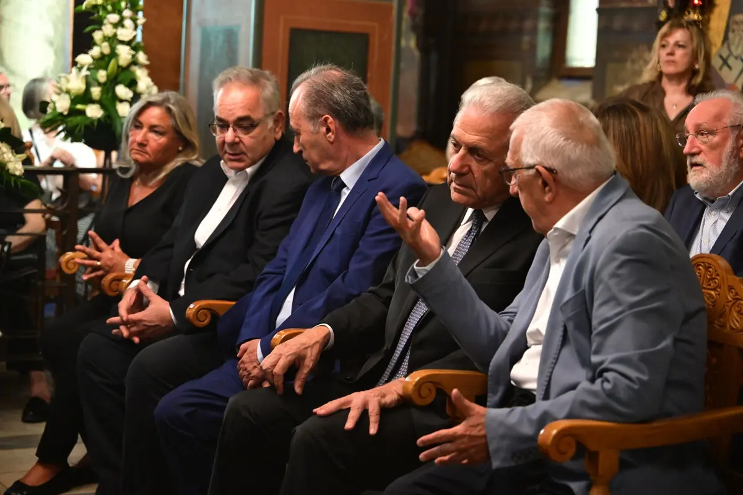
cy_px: 248
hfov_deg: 27.0
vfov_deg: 18.2
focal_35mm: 75
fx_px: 1548
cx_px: 372
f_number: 3.2
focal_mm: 75
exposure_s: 1/160
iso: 8000
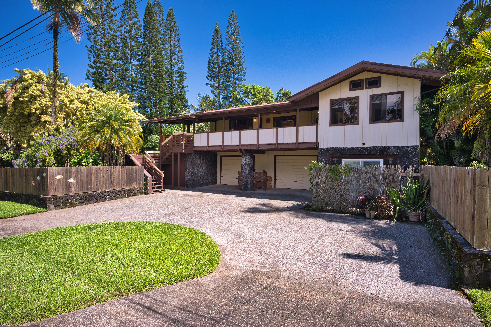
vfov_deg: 66.8
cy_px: 164
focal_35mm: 18
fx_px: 248
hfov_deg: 89.4
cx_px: 246
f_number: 4
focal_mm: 18.2
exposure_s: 1/320
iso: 50
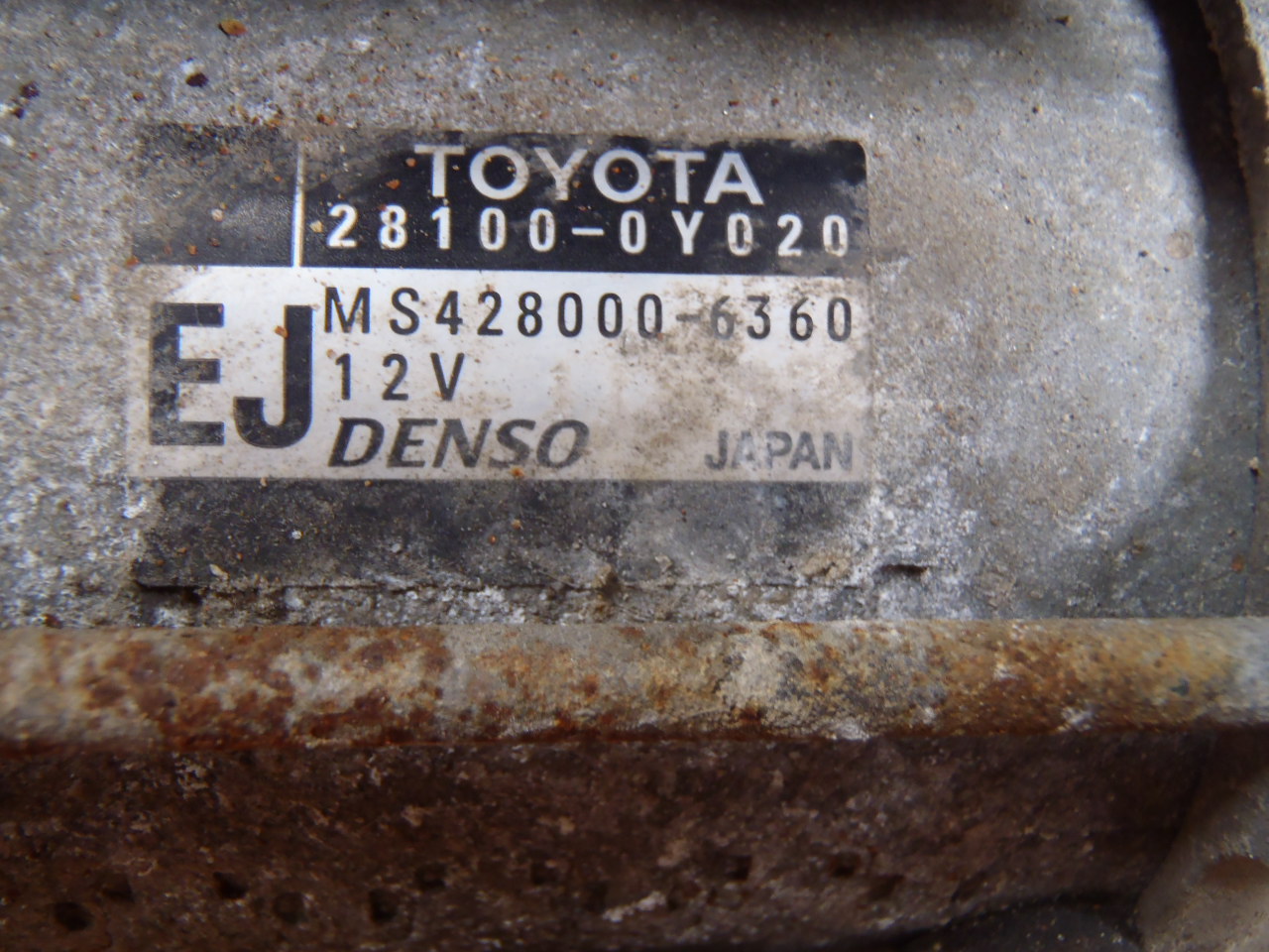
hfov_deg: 50.1
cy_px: 476
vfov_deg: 38.7
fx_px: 1356
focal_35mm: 37
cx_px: 634
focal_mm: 6.64
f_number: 4.7
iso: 200
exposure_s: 1/15
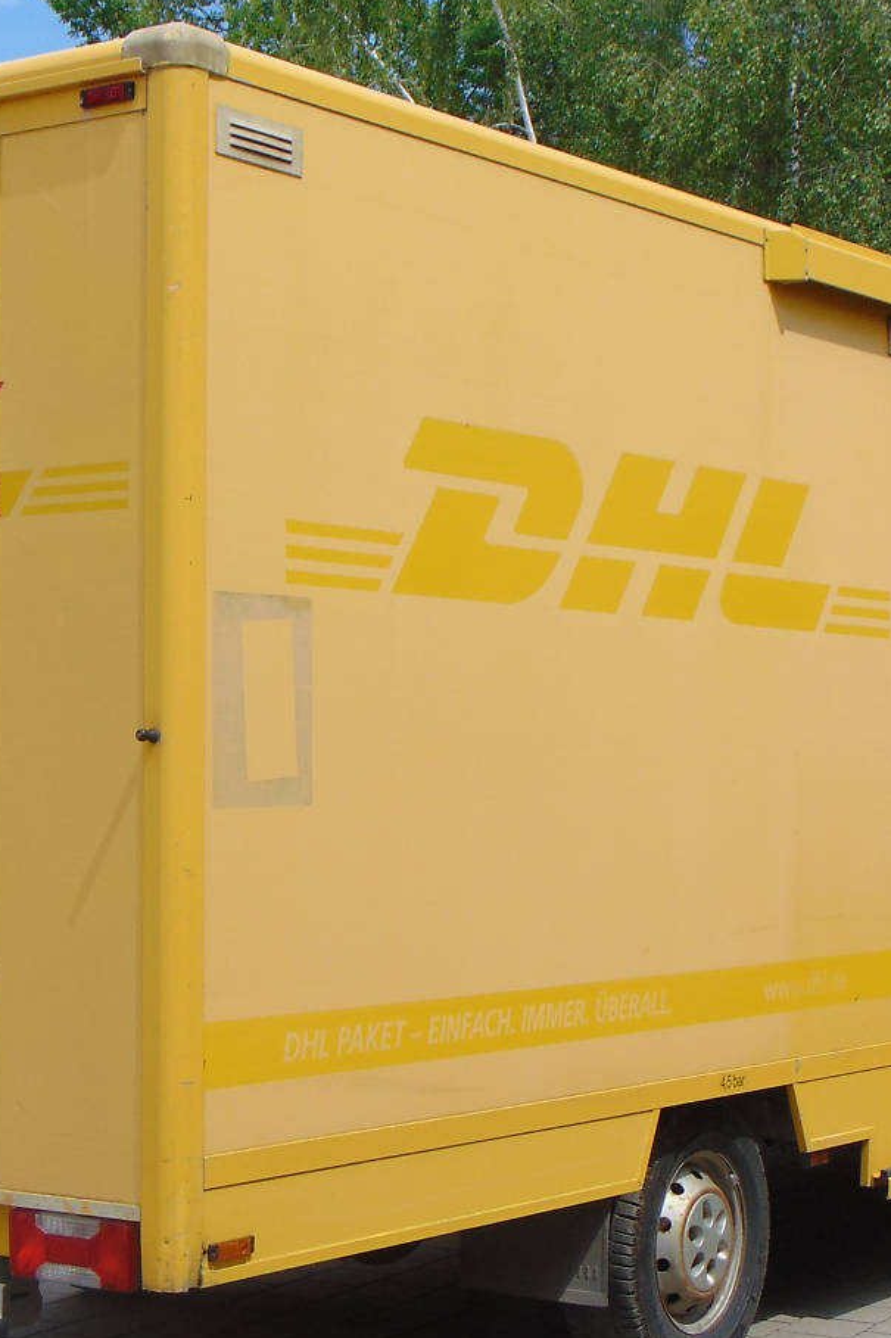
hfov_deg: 17.7
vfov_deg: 26.3
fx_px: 2859
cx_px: 331
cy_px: 685
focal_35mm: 77
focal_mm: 7.6
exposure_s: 1/160
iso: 80
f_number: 8.7
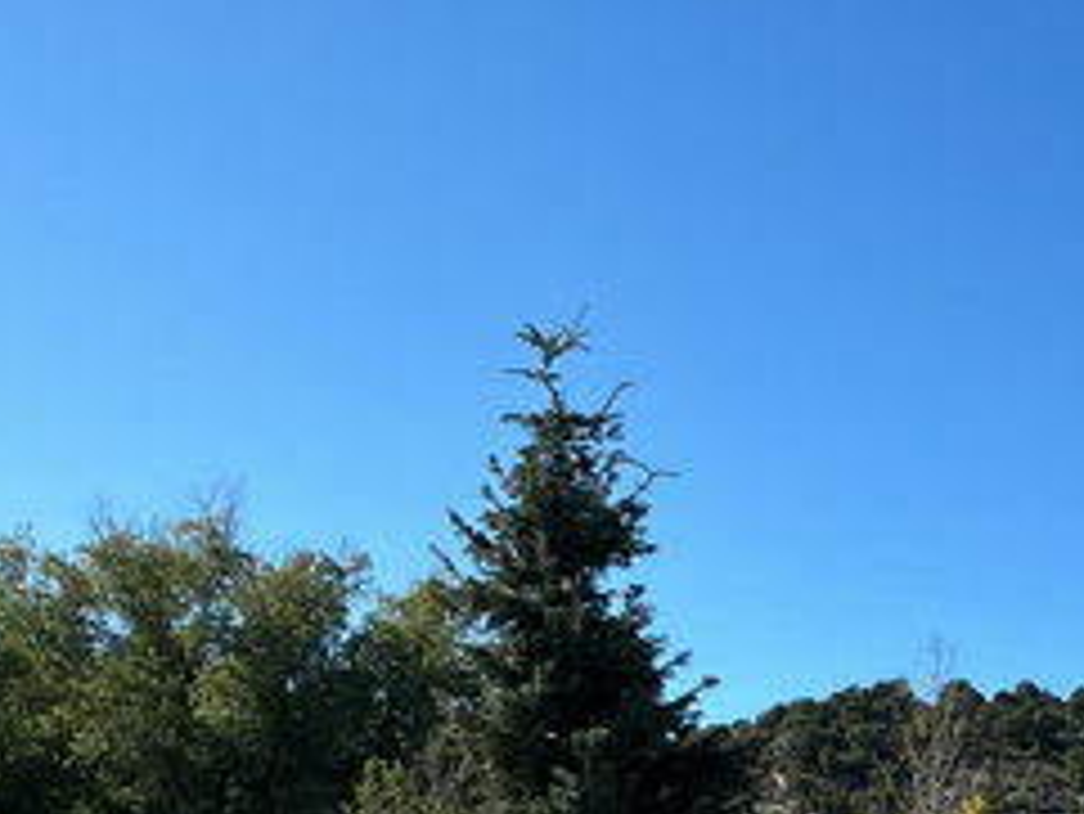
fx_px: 2412
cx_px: 1196
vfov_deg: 18.6
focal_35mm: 77
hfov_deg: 23.7
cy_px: 818
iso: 25
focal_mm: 3
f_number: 1.8
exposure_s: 1/1412
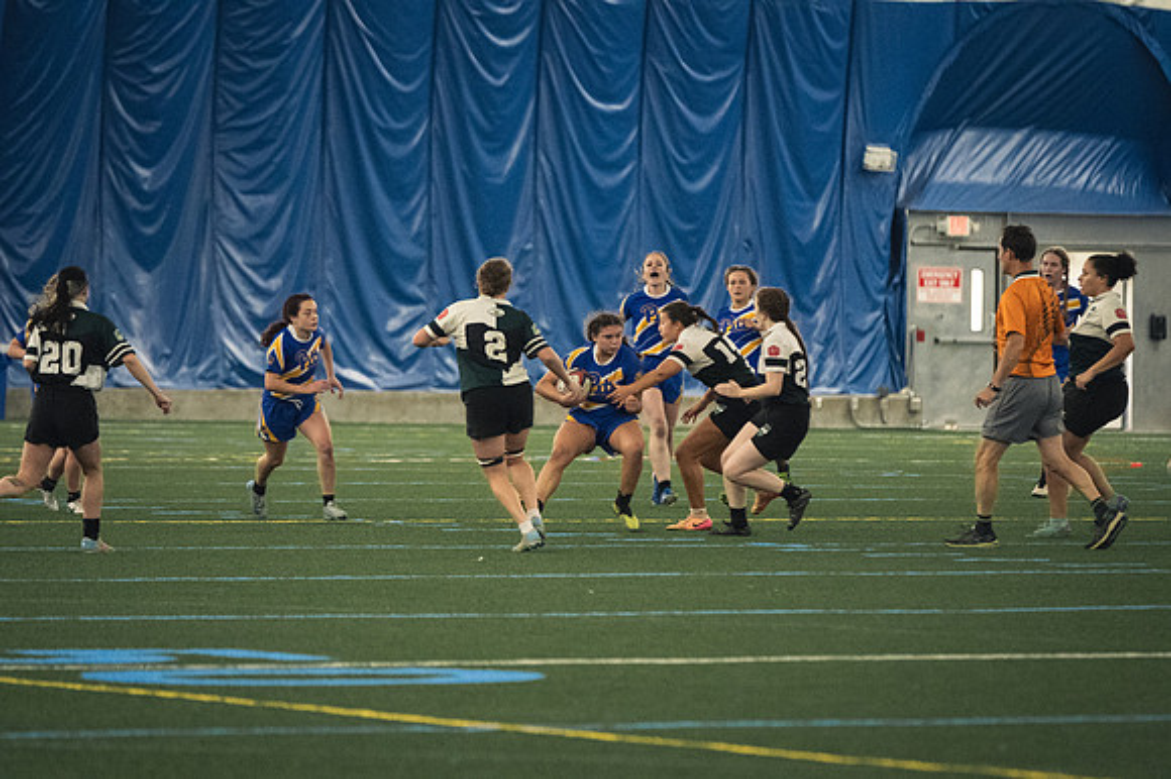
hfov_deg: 6.9
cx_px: 586
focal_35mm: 300
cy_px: 390
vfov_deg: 4.6
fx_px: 9752
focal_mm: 200
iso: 7200
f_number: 2.8
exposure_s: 1/500
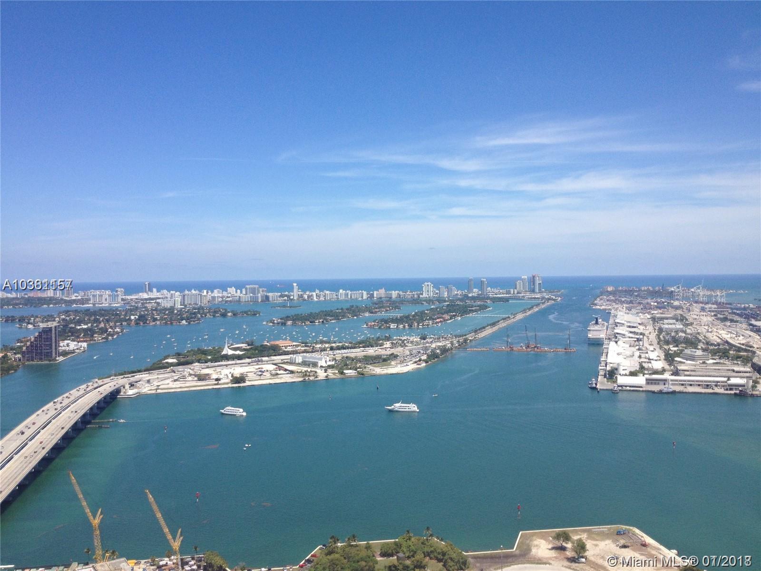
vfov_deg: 40.7
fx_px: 769
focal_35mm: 35
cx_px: 380
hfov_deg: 52.6
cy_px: 286
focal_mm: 4.28
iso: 64
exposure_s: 1/2304
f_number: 2.4
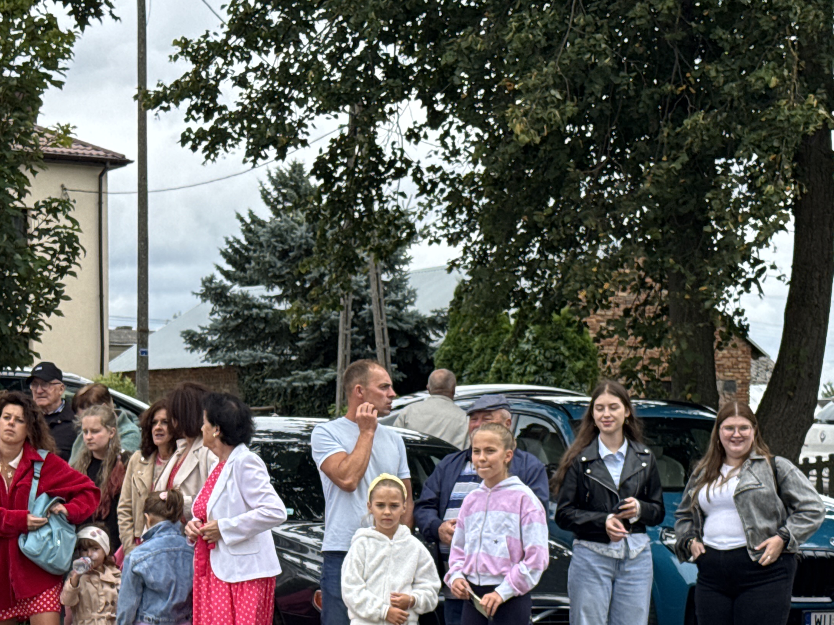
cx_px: 352
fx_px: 2144
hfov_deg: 22.0
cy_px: 477
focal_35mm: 89
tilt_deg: -0.6
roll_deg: -0.3
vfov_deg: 16.5
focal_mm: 6.76
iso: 64
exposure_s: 1/1059
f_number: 1.78
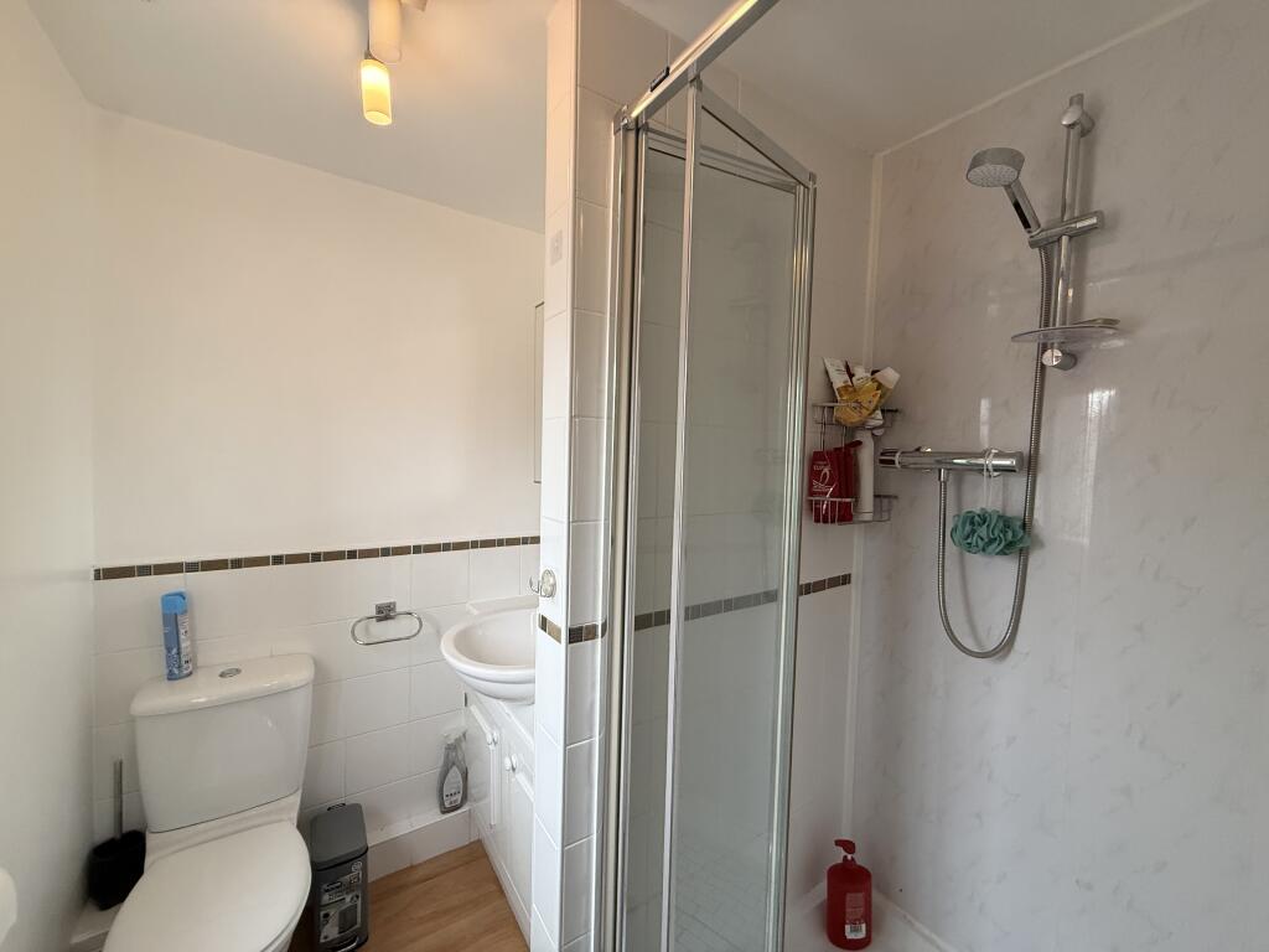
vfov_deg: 85.7
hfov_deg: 102.1
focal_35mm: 14
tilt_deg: -1.5
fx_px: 513
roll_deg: -0.9
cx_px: 634
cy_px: 476
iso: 250
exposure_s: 1/100
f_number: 2.2
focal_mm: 2.22
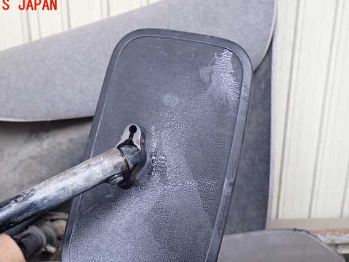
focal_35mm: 37
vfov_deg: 38.5
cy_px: 158
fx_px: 373
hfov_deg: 49.8
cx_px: 142
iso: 500
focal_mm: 5.4
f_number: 2.3
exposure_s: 1/30
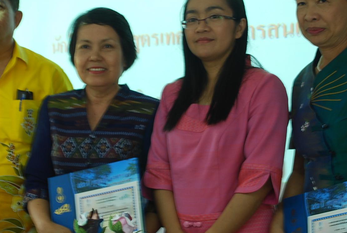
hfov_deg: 24.1
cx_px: 152
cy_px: 105
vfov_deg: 16.3
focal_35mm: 84
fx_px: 811
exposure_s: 1/4
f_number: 5
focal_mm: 32
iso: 200
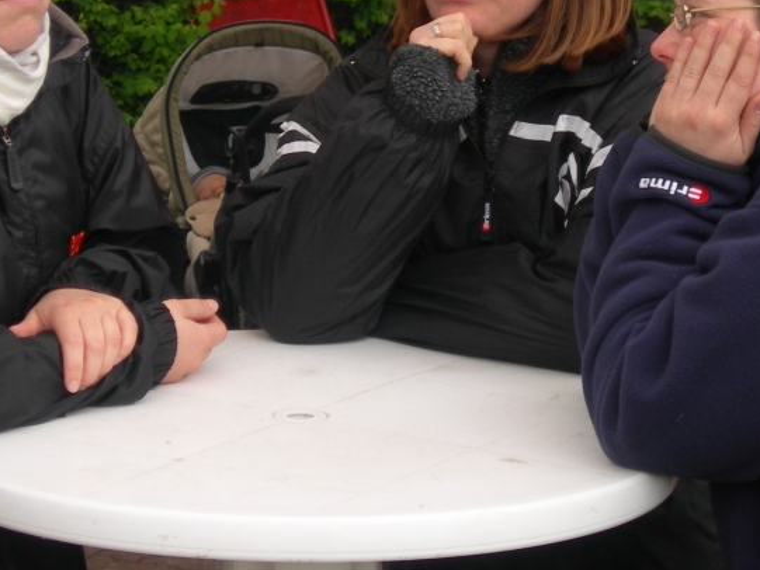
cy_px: 177
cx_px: 393
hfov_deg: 11.4
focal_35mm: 174
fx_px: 3821
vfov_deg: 8.5
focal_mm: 19.1
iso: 50
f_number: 4.3
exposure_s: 1/69.3
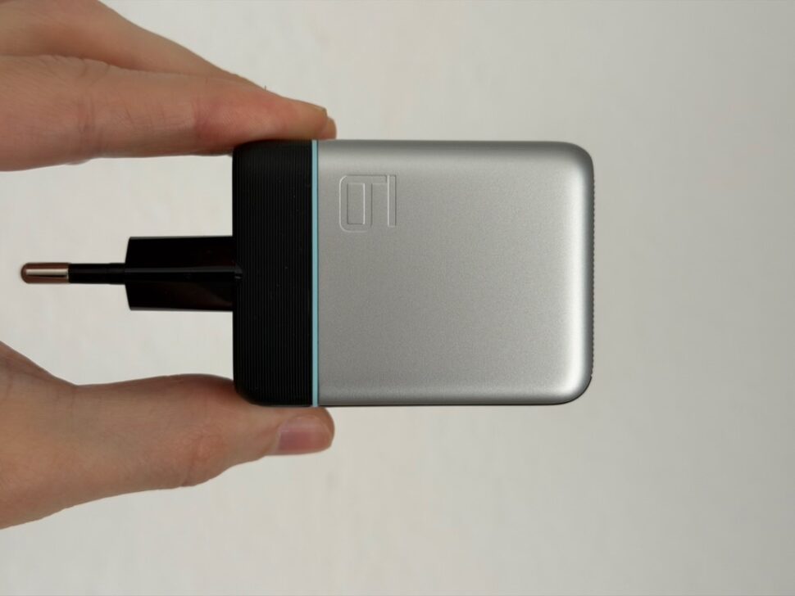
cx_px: 398
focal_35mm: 48
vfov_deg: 30.3
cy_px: 298
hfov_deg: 39.6
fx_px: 1103
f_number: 1.78
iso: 64
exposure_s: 1/231
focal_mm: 6.76
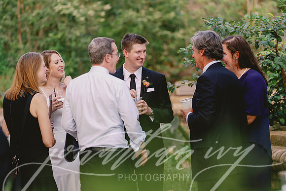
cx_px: 149
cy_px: 92
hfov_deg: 10.6
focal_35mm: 194
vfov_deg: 7.1
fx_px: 1543
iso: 400
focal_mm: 187
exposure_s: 1/160
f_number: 3.2
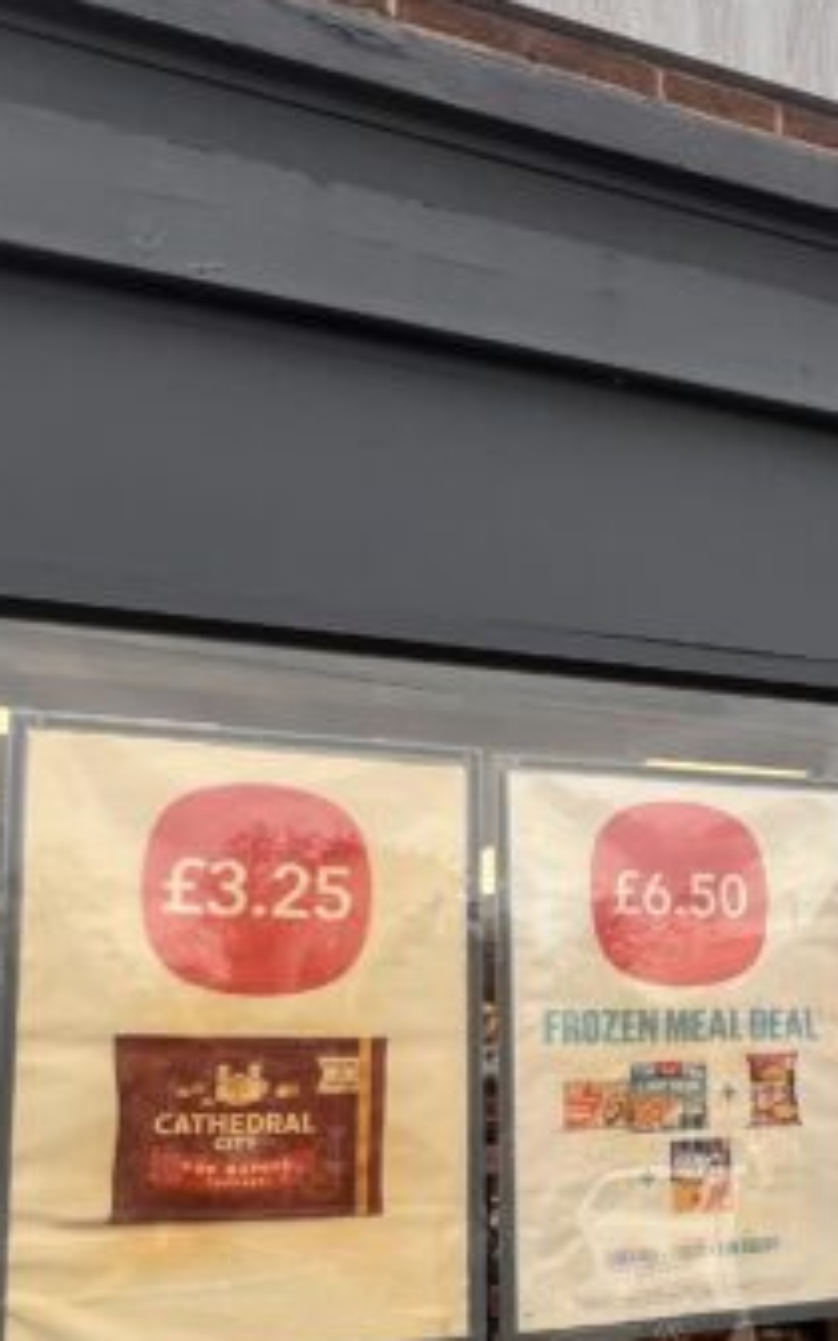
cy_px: 870
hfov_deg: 28.9
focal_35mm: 42
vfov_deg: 46.6
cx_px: 806
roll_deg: +2.3
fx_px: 1535
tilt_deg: +9.5
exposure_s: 1/129
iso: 32
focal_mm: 1.57
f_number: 1.8
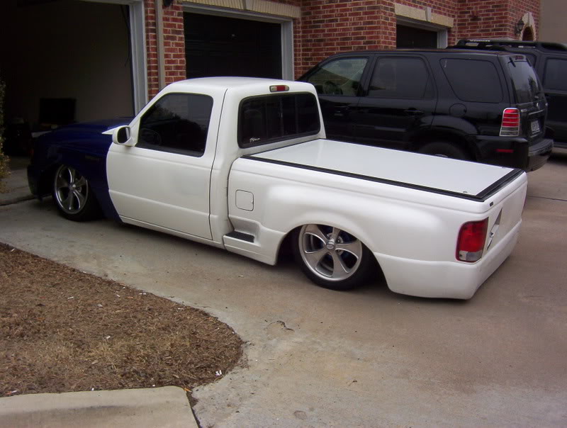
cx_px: 284
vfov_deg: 39.8
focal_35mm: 36
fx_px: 591
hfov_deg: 51.2
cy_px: 214
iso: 100
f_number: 5.24
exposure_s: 1/333
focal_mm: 5.54
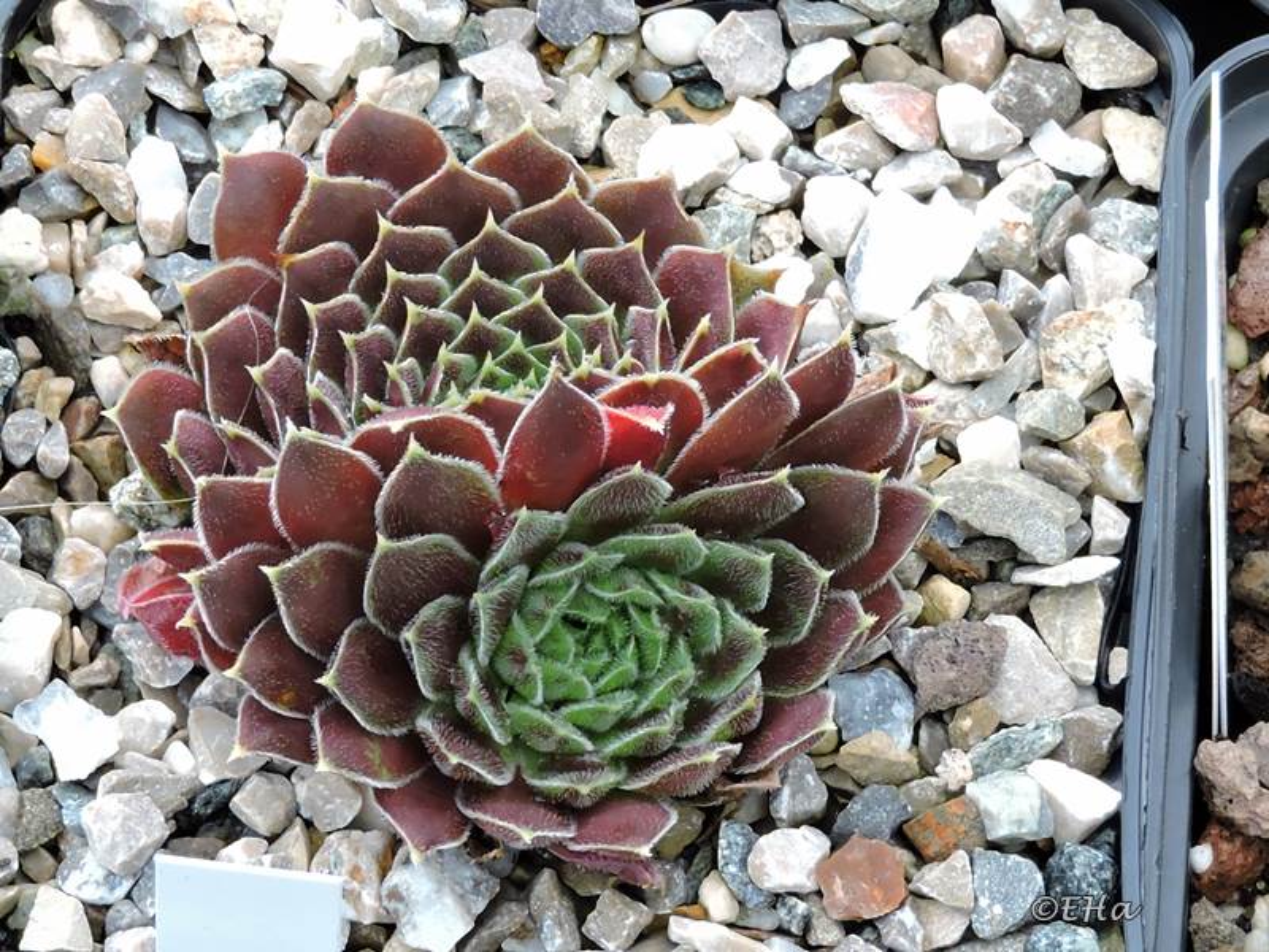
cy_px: 476
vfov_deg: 8.2
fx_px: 6599
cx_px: 634
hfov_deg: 11.0
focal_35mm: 180
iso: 220
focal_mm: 32.2
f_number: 5.3
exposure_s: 1/60
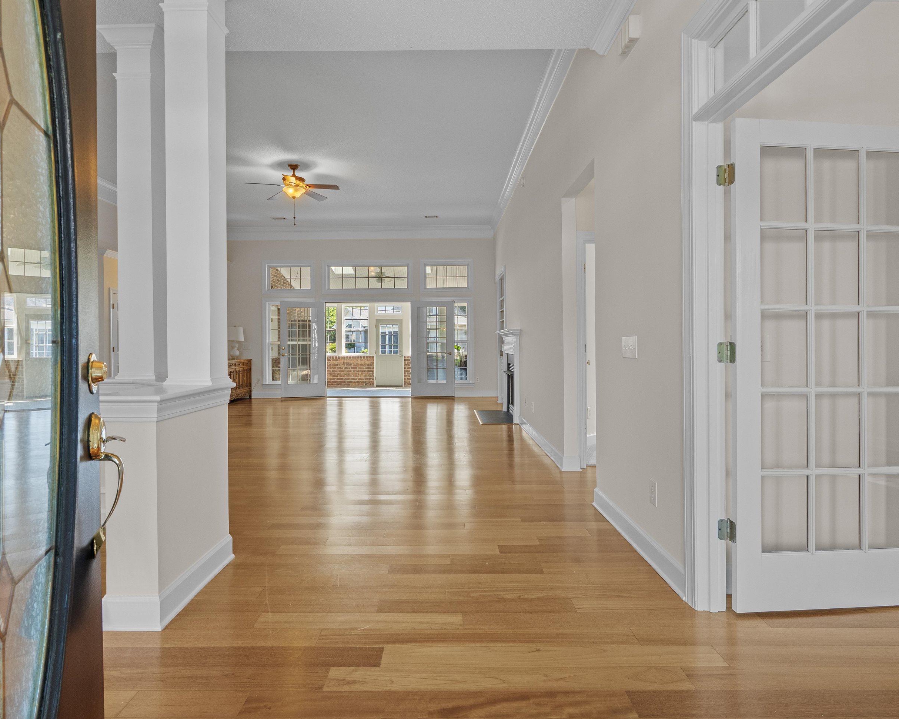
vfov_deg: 70.8
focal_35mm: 19
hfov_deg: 83.3
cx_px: 436
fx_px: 505
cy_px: 343
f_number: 8
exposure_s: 1/15
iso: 1000
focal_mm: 16
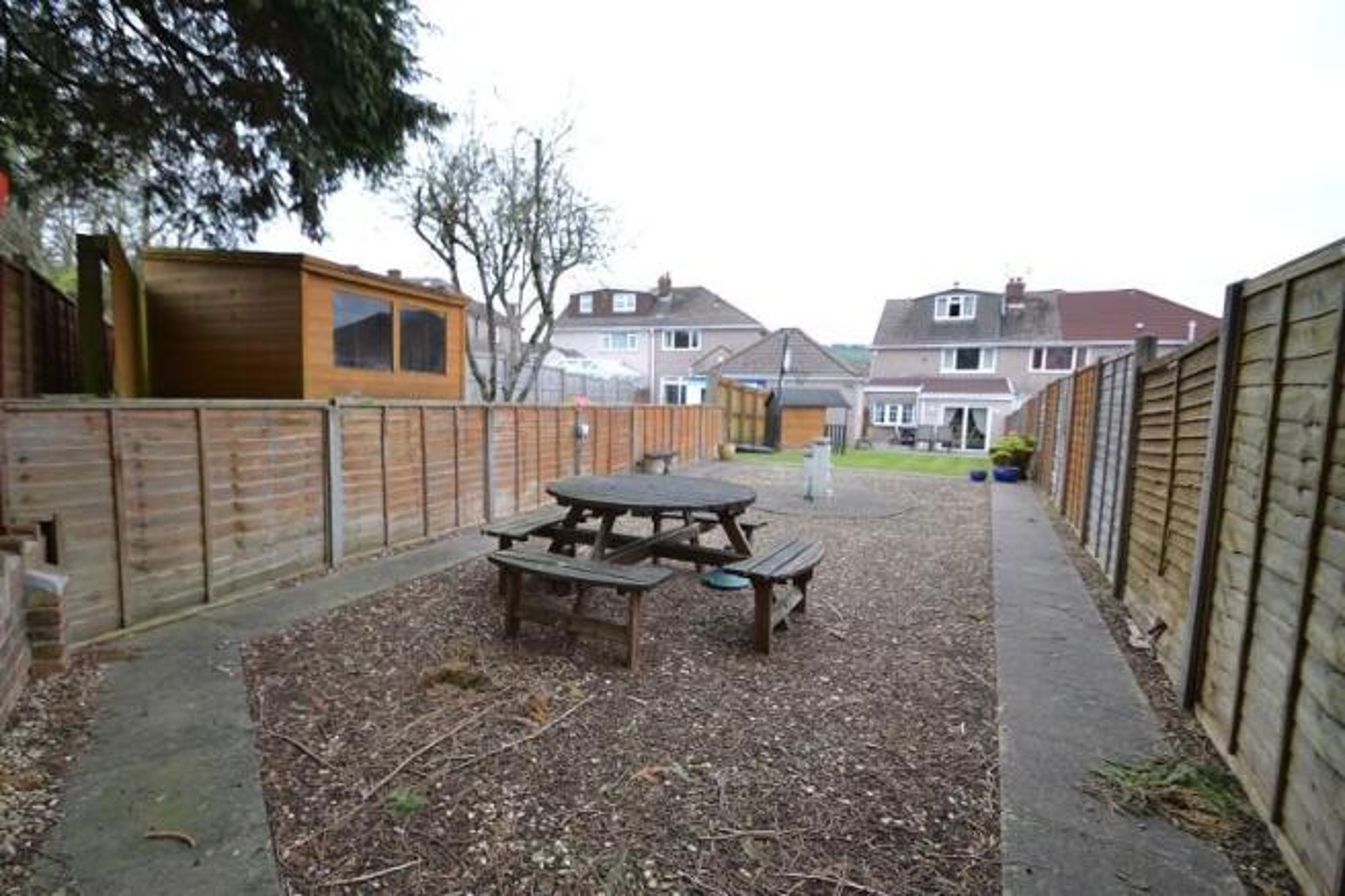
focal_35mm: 15
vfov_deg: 77.3
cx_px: 672
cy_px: 448
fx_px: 560
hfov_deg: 100.4
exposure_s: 1/100
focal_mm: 10
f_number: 5
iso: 400
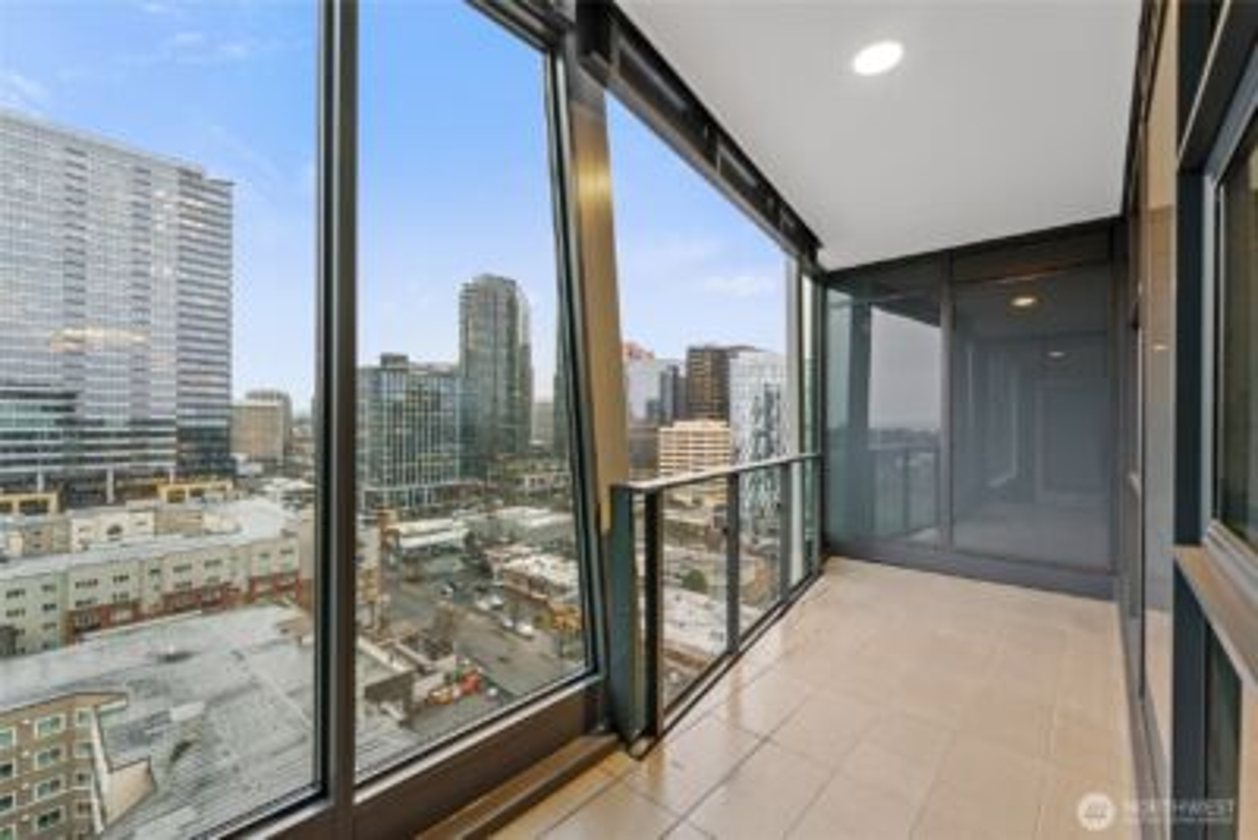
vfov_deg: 81.3
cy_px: 420
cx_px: 629
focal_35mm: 14
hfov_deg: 104.2
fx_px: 489
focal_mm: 14
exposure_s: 1
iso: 200
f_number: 8
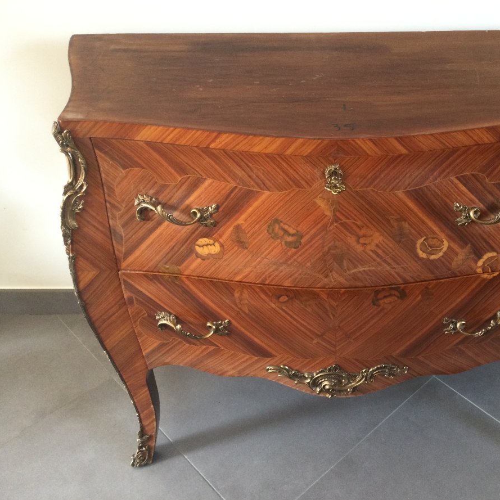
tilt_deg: -36.5
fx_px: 605
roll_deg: -0.7
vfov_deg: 44.9
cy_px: 249
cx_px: 336
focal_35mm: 37
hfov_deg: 44.2
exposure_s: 1/33
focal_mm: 3.3
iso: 125
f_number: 2.4
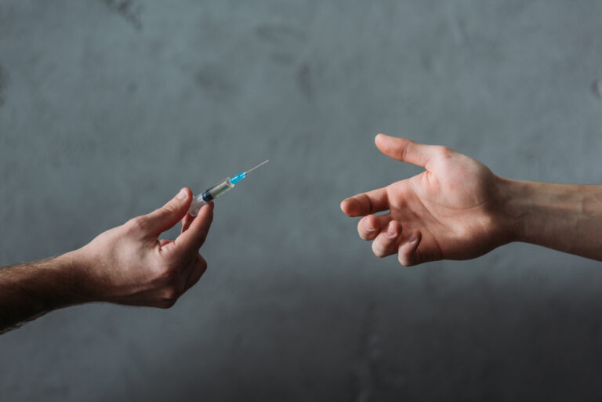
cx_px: 301
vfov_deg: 8.3
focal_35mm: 165
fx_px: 2761
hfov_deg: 12.4
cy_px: 201
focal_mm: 165
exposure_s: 1/200
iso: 160
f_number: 3.5
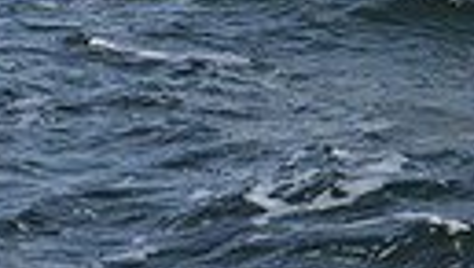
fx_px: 4141
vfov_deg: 3.5
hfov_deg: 6.5
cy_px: -775
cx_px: 424
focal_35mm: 329
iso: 320
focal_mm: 70
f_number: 10
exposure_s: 1/1000
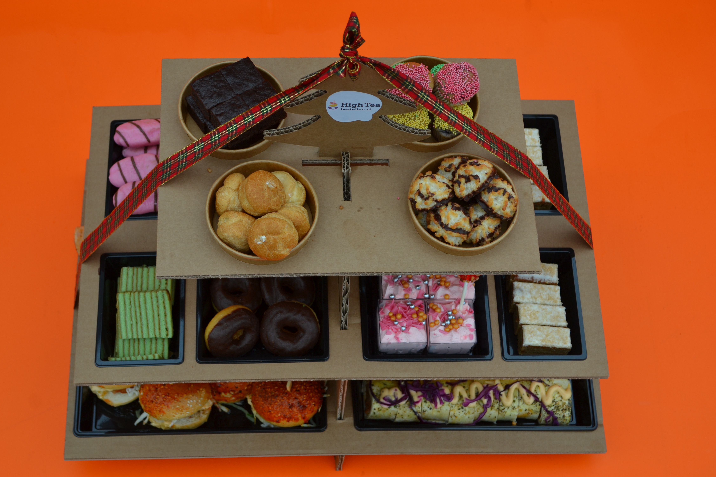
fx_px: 1213
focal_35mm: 61
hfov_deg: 32.9
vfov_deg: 22.3
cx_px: 352
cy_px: 239
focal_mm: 40
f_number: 5.6
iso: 140
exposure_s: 1/125
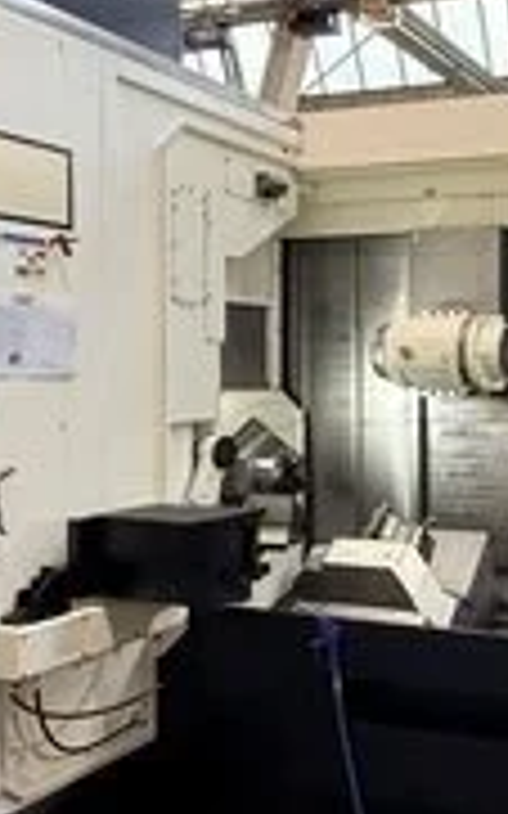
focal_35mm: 41
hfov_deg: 27.8
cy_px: 380
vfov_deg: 48.2
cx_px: 593
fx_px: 909
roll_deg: -0.6
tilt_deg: +0.1
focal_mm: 2.22
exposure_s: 1/156
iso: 160
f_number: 2.2
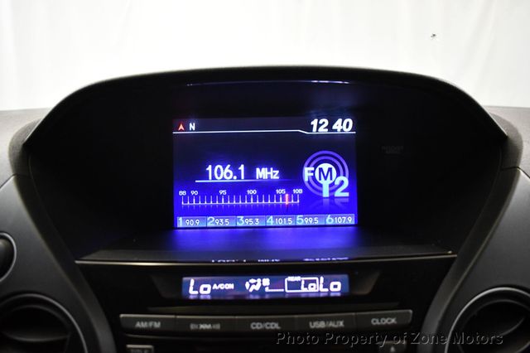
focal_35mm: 27
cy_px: 176
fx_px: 397
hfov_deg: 67.4
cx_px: 265
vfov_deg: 47.9
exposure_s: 1/100
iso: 3200
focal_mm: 18
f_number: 3.5
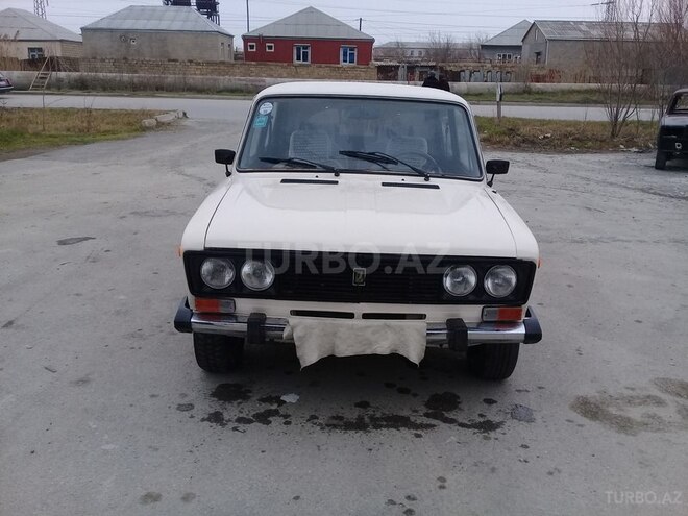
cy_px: 258
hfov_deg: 58.4
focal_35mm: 31
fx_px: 616
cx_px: 344
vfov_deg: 45.4
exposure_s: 1/370
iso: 50
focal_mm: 3.3
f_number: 2.2
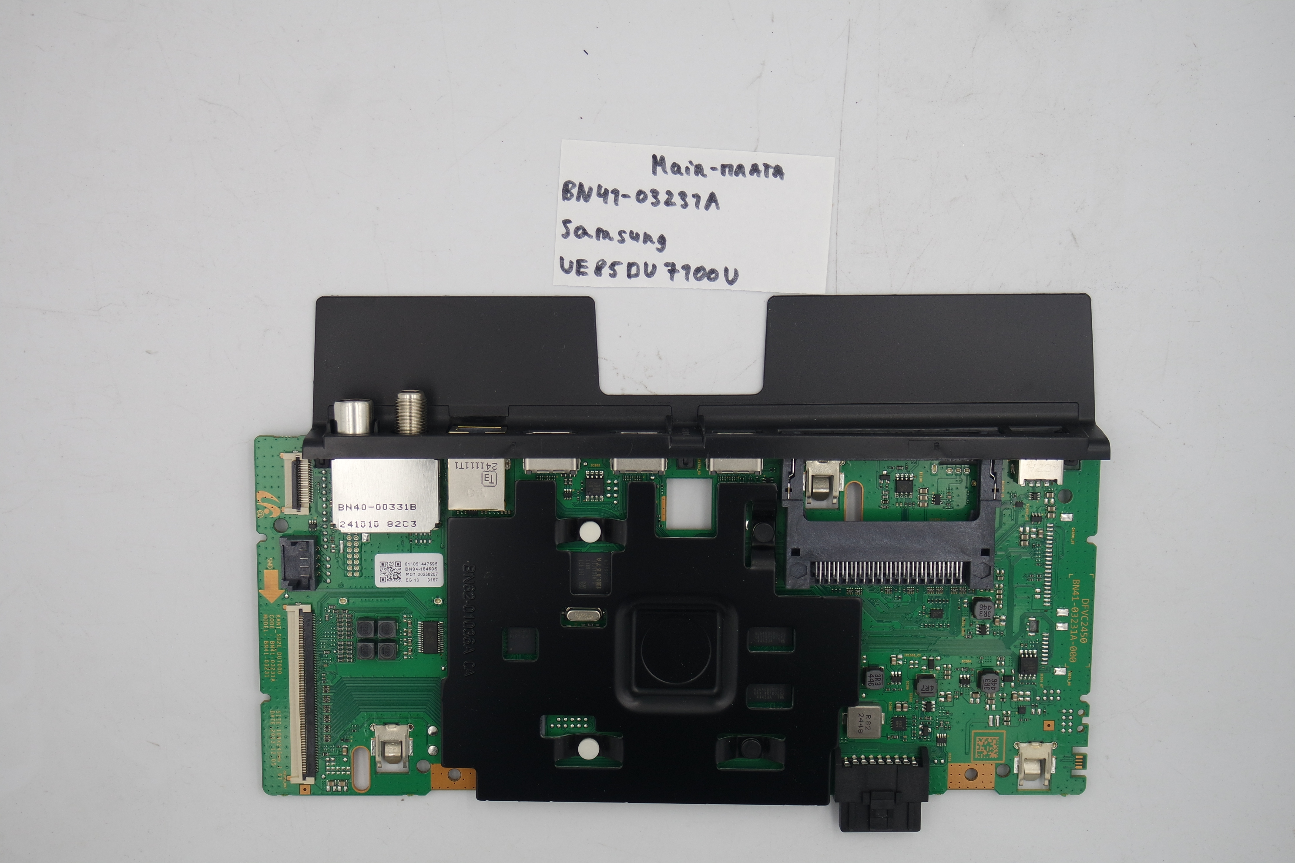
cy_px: 432
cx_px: 648
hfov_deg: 41.1
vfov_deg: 28.1
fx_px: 1727
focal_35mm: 48
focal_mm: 18
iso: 160
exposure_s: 1/125
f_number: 4.5
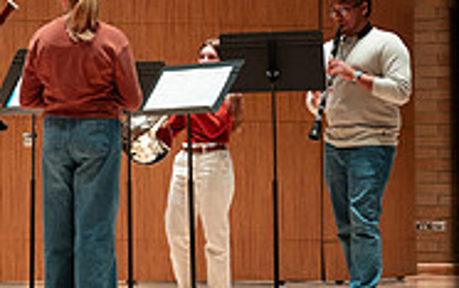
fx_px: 2030
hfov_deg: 12.4
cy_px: 52
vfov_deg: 8.1
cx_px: -181
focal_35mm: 162
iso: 1250
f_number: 4
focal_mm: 42
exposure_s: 1/125
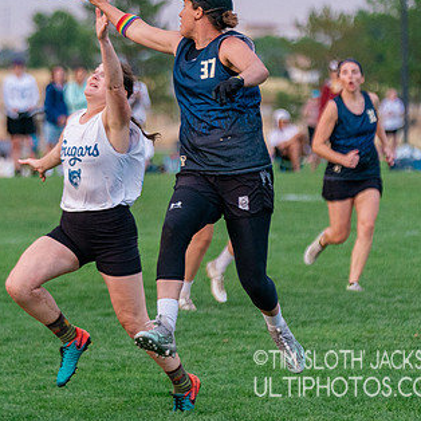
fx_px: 4266
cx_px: 200
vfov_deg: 5.7
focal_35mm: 310
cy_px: 193
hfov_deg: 5.7
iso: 2500
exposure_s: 1/4000
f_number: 2.8
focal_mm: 136
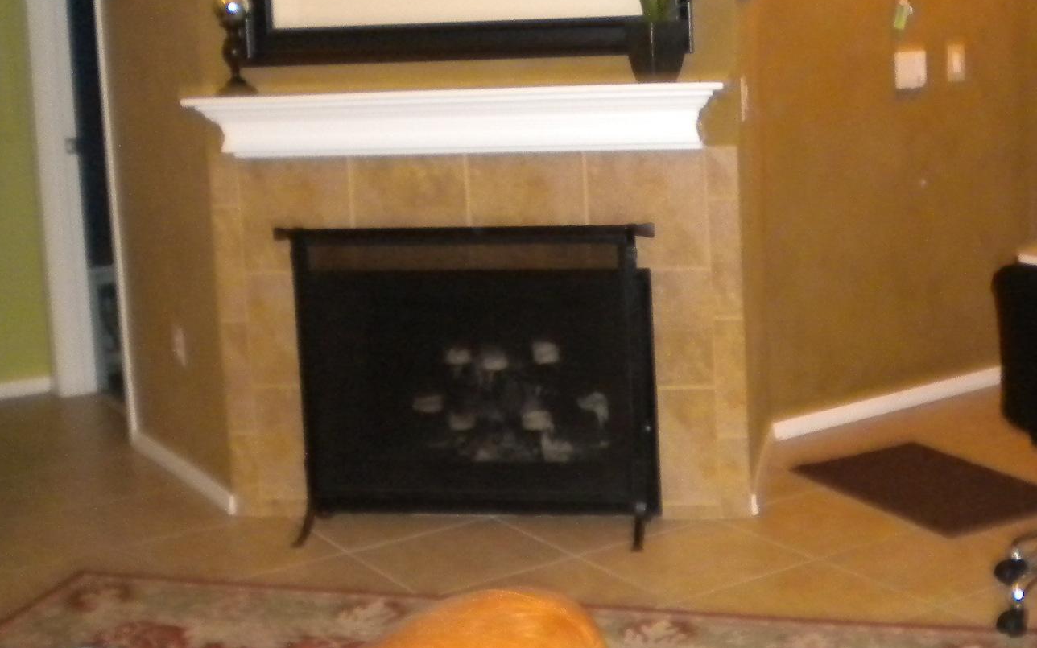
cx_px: 689
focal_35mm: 59
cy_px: 221
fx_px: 1667
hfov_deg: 34.2
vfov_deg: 21.9
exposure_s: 1/30
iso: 529
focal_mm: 6.3
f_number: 3.1
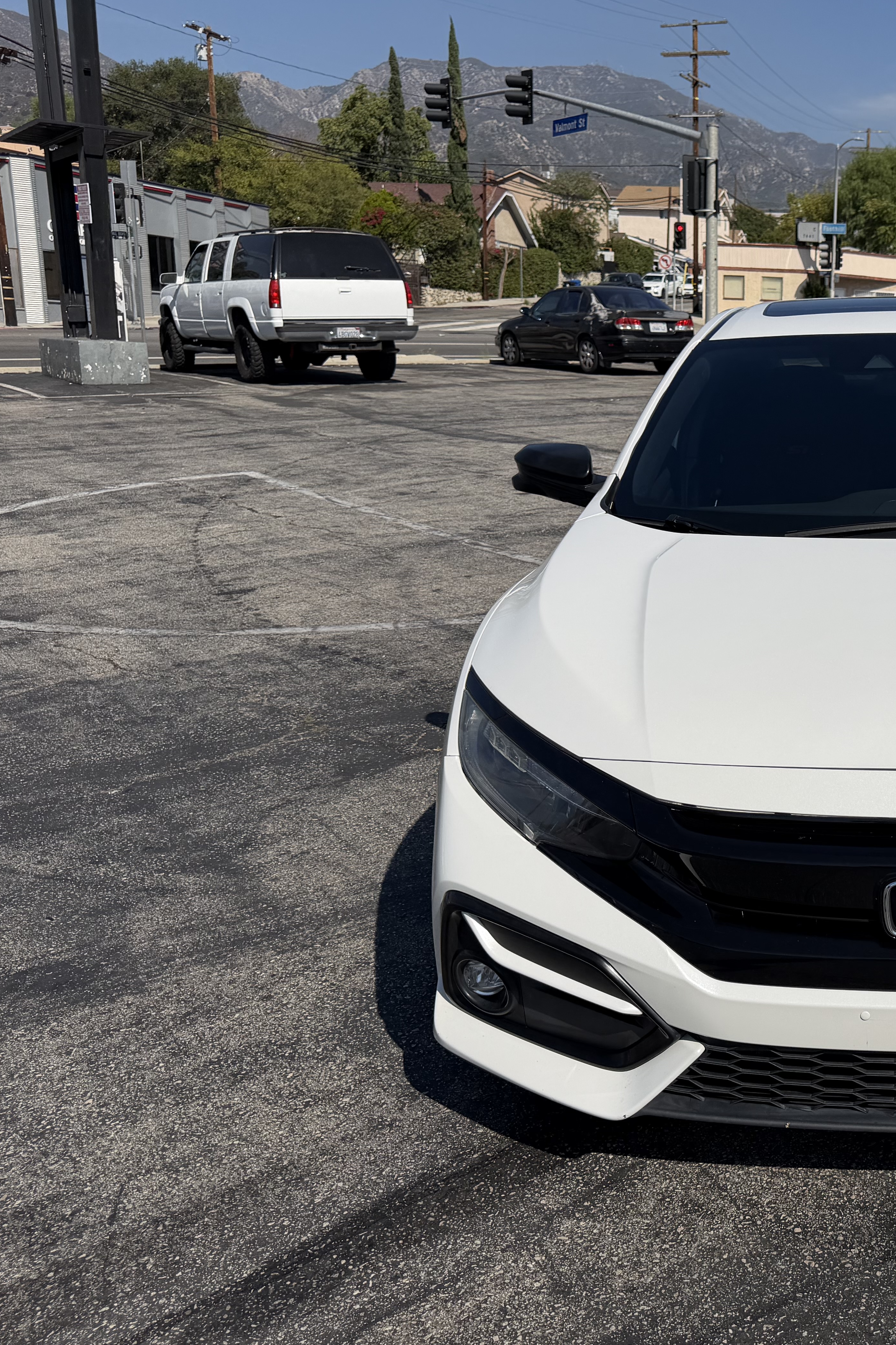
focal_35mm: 34
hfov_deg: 35.9
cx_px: 845
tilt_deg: -14.6
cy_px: 670
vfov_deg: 55.8
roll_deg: -2.4
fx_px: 1269
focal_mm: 6.76
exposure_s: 1/10309
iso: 80
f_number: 1.78
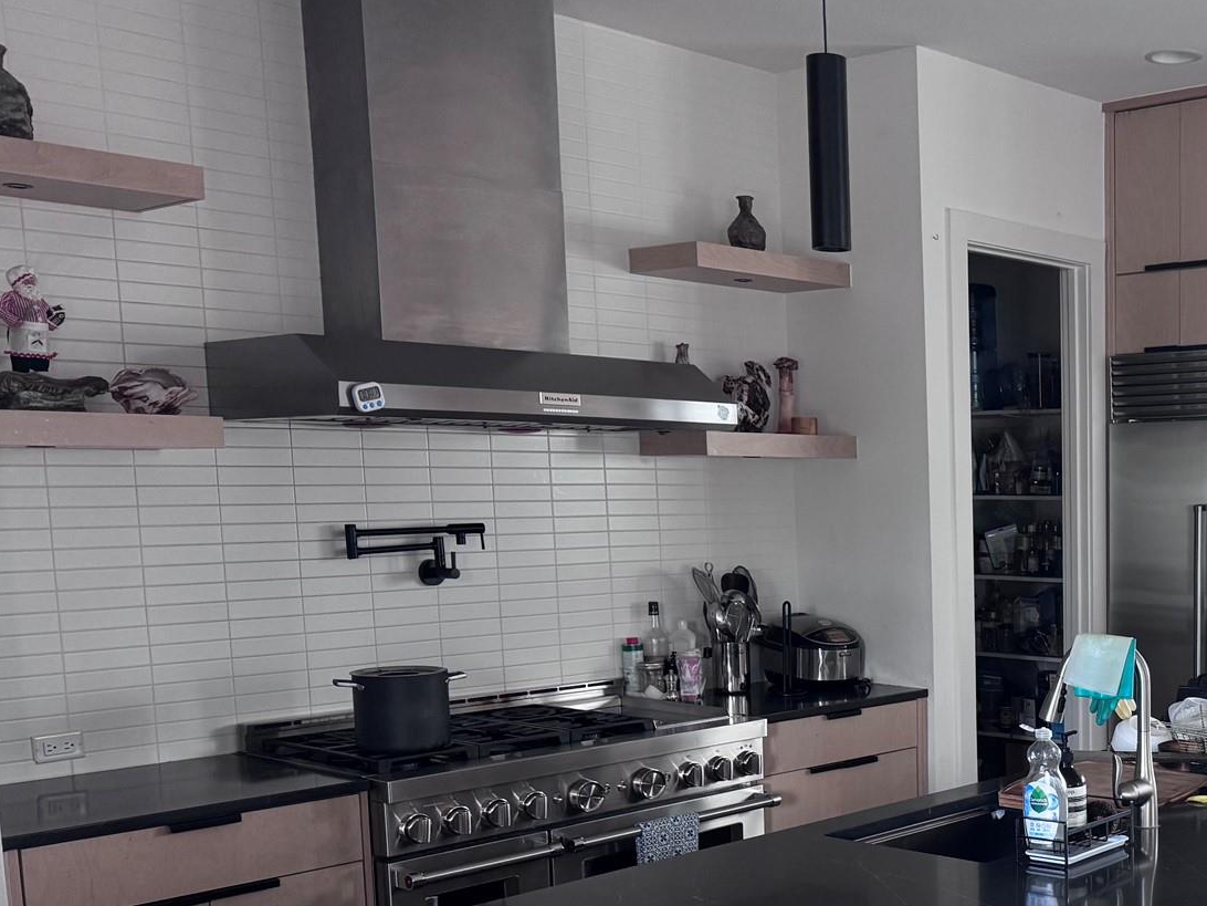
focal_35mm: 45
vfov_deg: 31.5
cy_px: 692
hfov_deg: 38.8
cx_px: 1110
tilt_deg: -7.7
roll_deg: +0.3
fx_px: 1569
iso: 200
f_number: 1.78
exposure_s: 1/119
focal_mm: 6.76
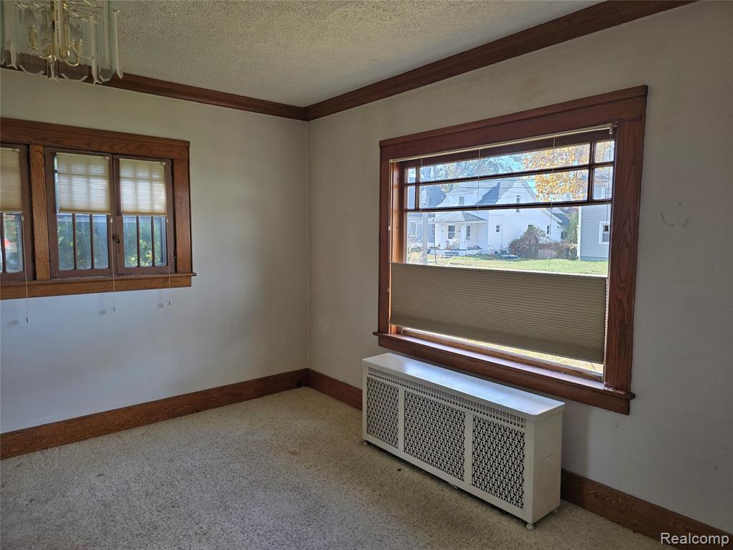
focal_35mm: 23
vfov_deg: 58.9
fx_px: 487
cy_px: 275
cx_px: 366
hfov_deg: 73.9
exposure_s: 1/180
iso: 100
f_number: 1.7
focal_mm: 6.3
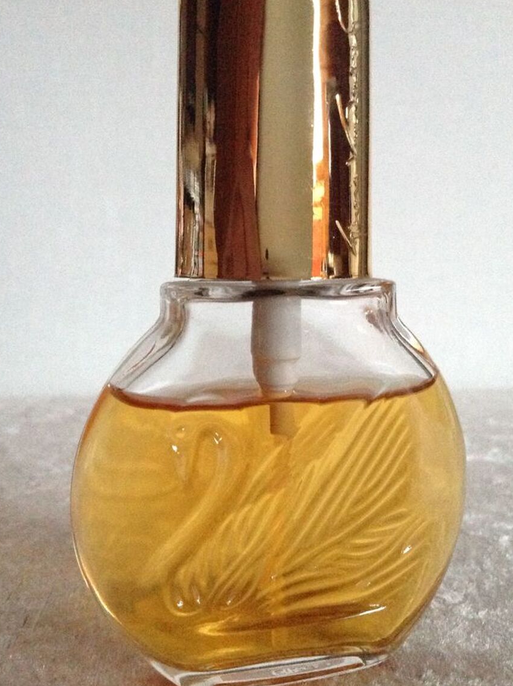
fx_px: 812
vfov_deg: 45.8
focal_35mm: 41
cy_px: 331
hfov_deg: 35.1
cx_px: 253
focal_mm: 4.28
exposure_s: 1/15
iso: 800
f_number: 2.4
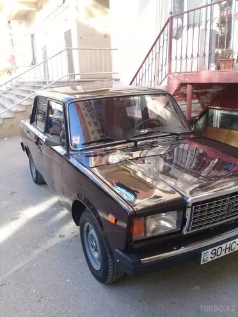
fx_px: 284
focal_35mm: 31
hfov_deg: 45.4
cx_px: 119
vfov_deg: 58.4
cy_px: 158
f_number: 2.2
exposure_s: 1/120
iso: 80
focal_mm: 3.3
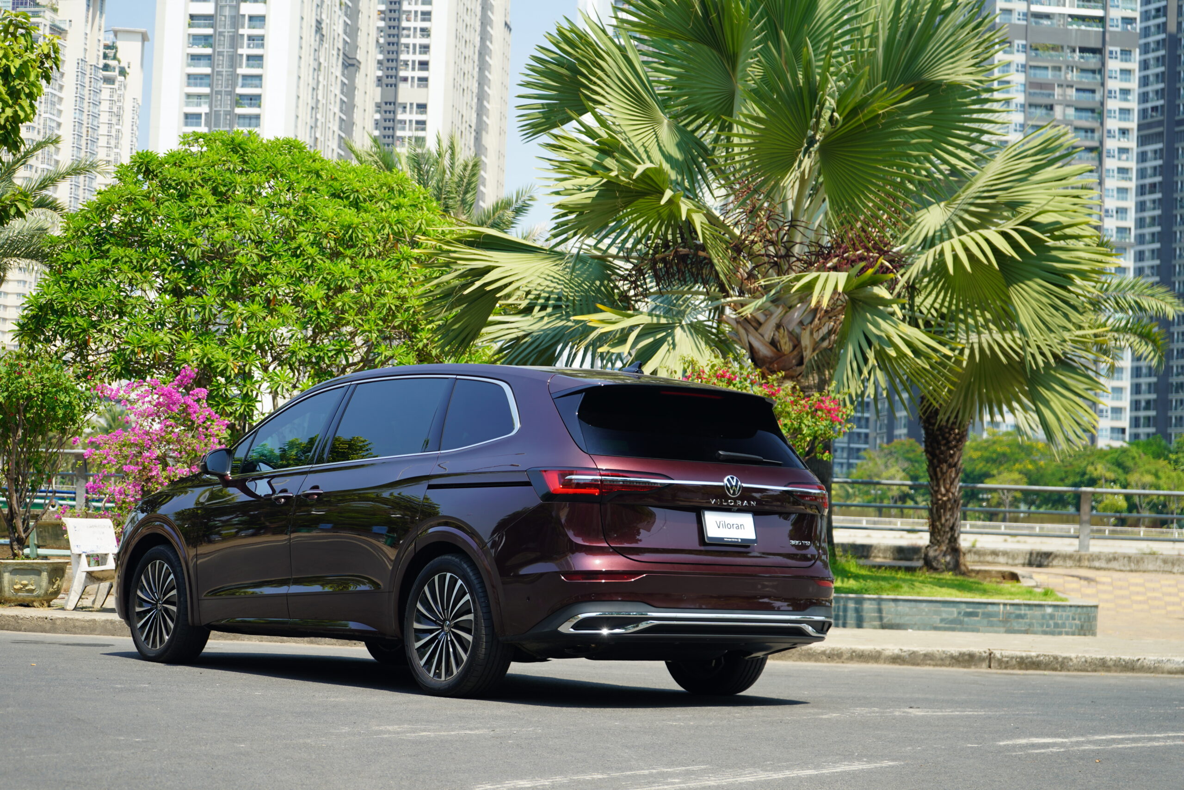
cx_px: 592
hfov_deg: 28.8
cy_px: 395
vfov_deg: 19.5
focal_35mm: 70
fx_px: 2302
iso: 100
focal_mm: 70
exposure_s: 1/125
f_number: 5.6
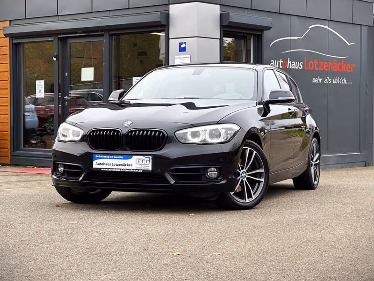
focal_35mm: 77
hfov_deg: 25.3
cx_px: 187
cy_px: 140
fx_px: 832
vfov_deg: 19.1
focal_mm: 9
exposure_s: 1/106
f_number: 2.8
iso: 32
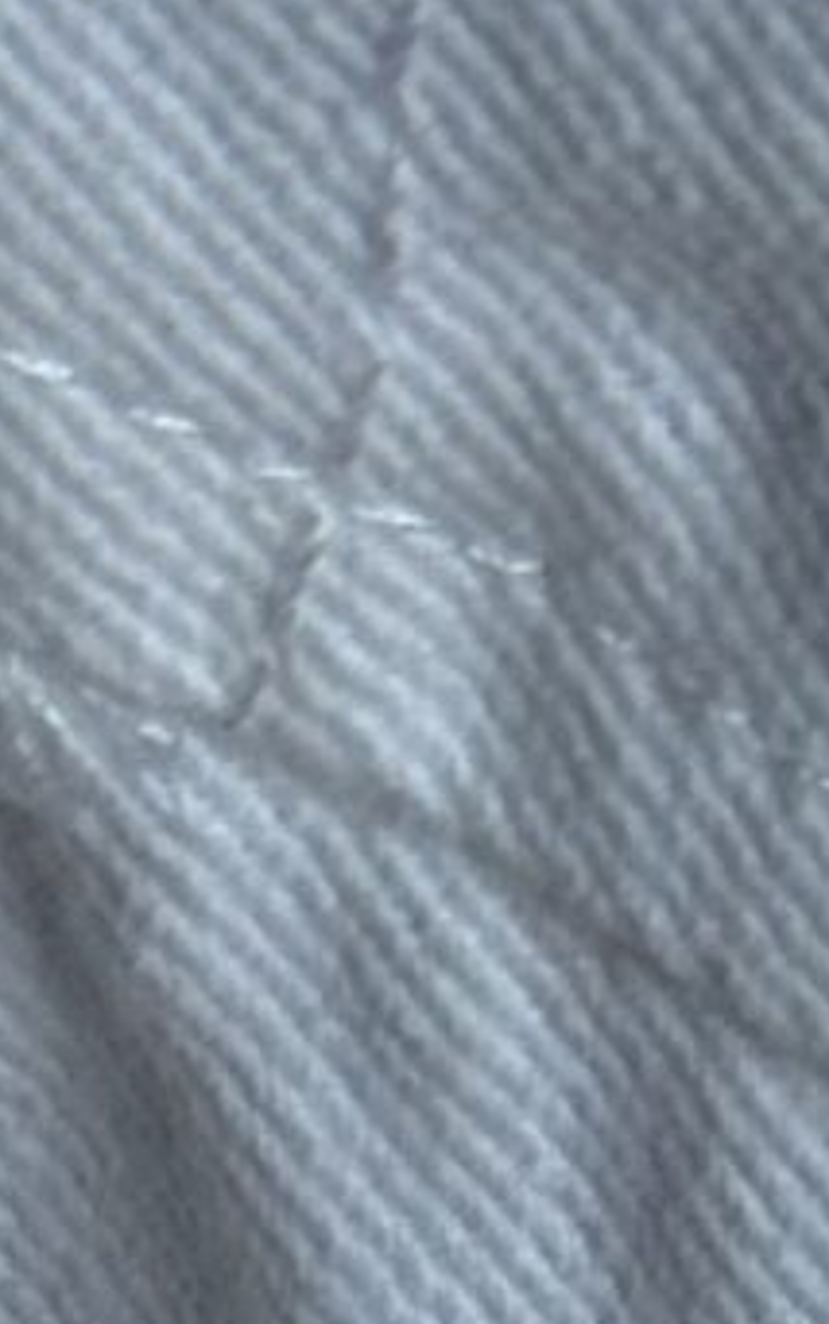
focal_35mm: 381
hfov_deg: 3.5
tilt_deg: -41.1
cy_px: 3426
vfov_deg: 5.3
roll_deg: +23.6
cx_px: 291
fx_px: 13761
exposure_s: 1/450
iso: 80
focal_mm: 6.76
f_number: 1.78
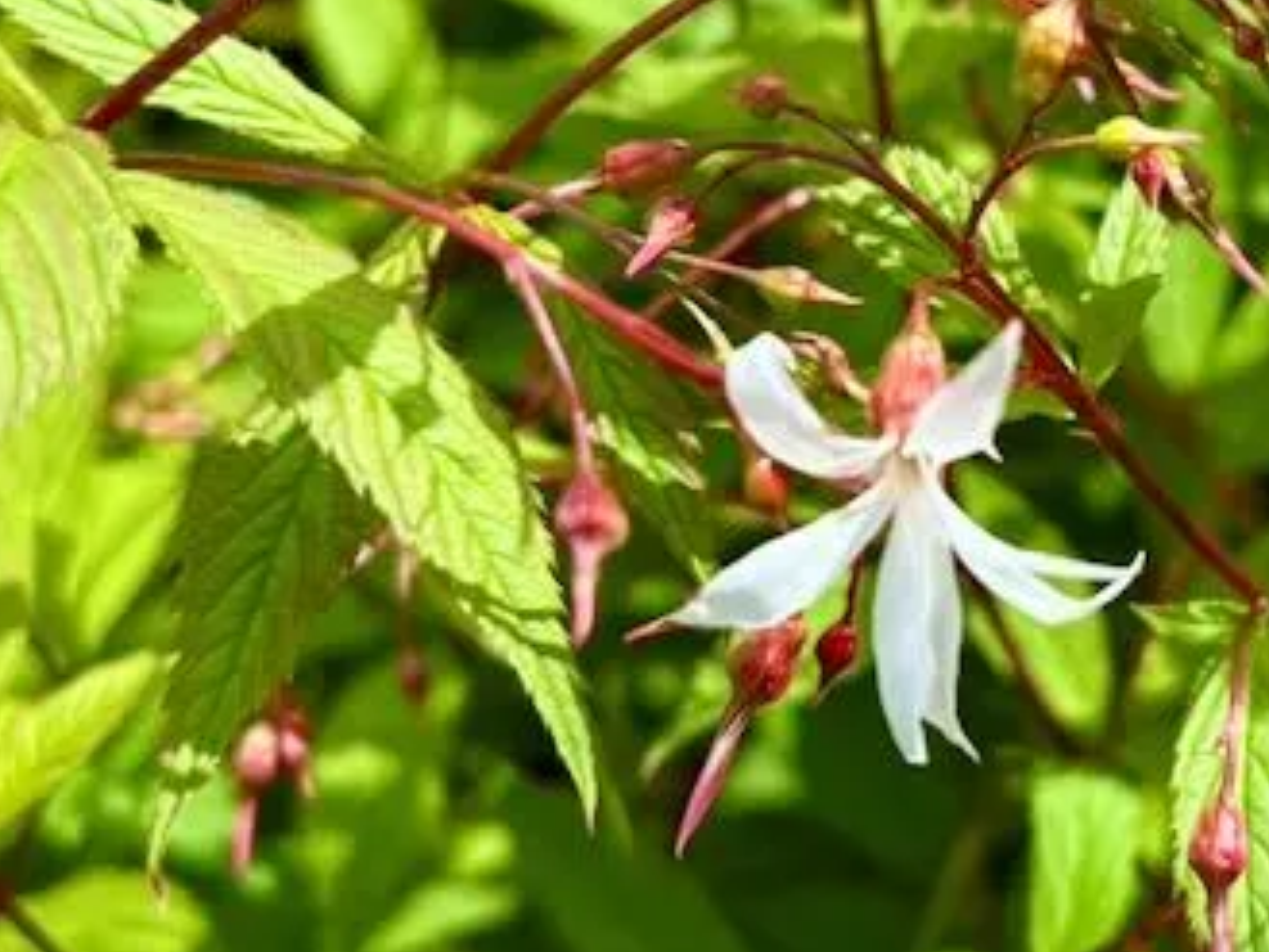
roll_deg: +3.7
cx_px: 1126
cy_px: 243
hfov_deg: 23.5
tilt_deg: -34.1
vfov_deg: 18.1
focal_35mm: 81
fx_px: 2970
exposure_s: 1/1499
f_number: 1.6
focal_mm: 5.96
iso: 50
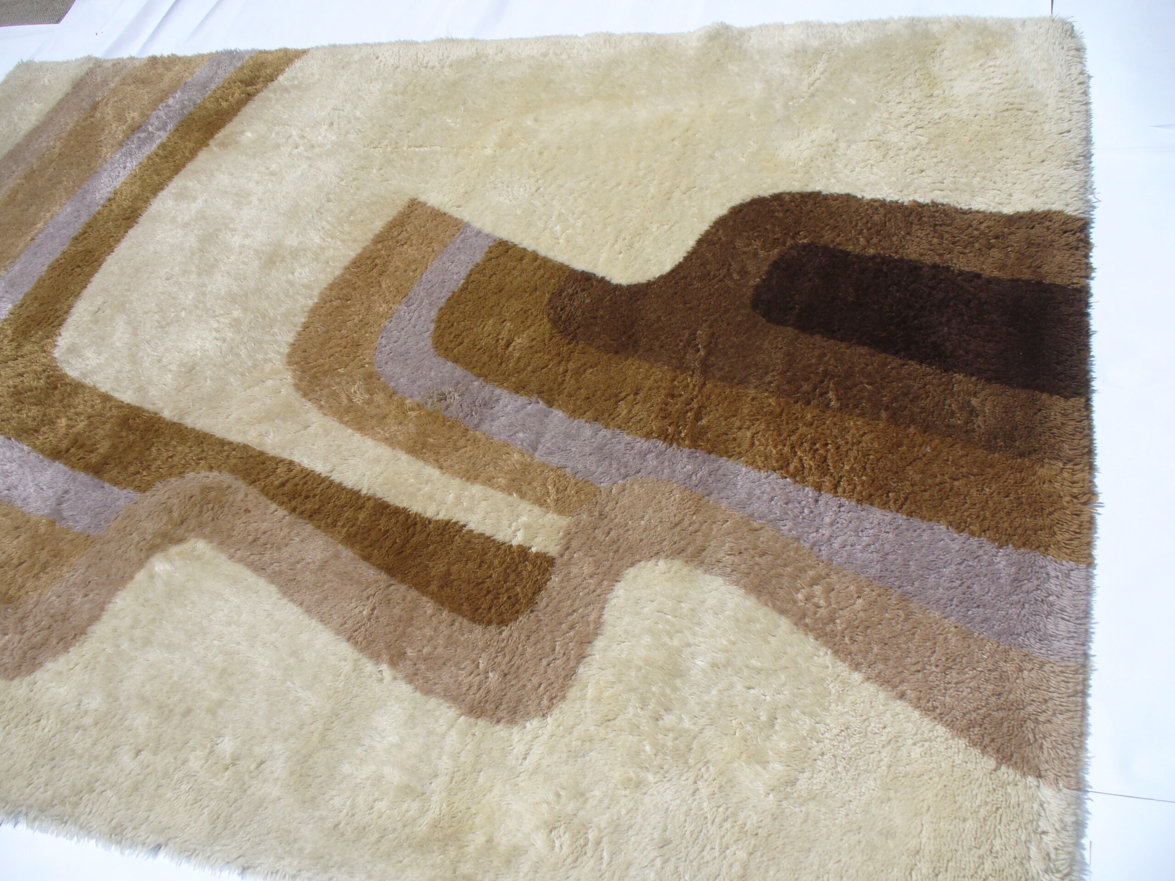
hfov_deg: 50.1
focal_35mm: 37
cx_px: 588
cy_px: 440
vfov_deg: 38.7
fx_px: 1256
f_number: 5.6
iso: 80
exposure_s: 1/640
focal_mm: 6.1
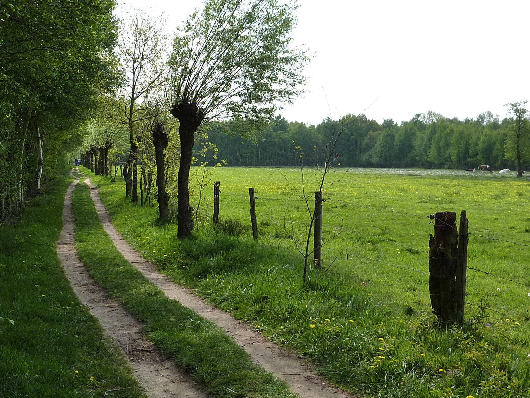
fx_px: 689
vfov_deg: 32.2
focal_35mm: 45
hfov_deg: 42.1
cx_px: 265
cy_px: 199
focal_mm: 4.1
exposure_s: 1/400
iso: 125
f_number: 4
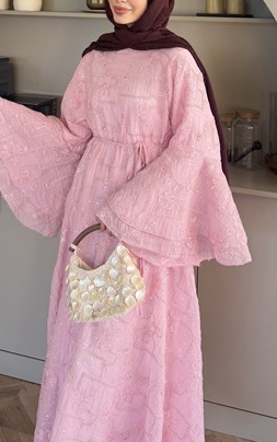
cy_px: 220
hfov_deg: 47.6
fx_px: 314
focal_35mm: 26
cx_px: 130
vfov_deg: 70.4
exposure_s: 1/121
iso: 125
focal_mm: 6.76
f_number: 1.78
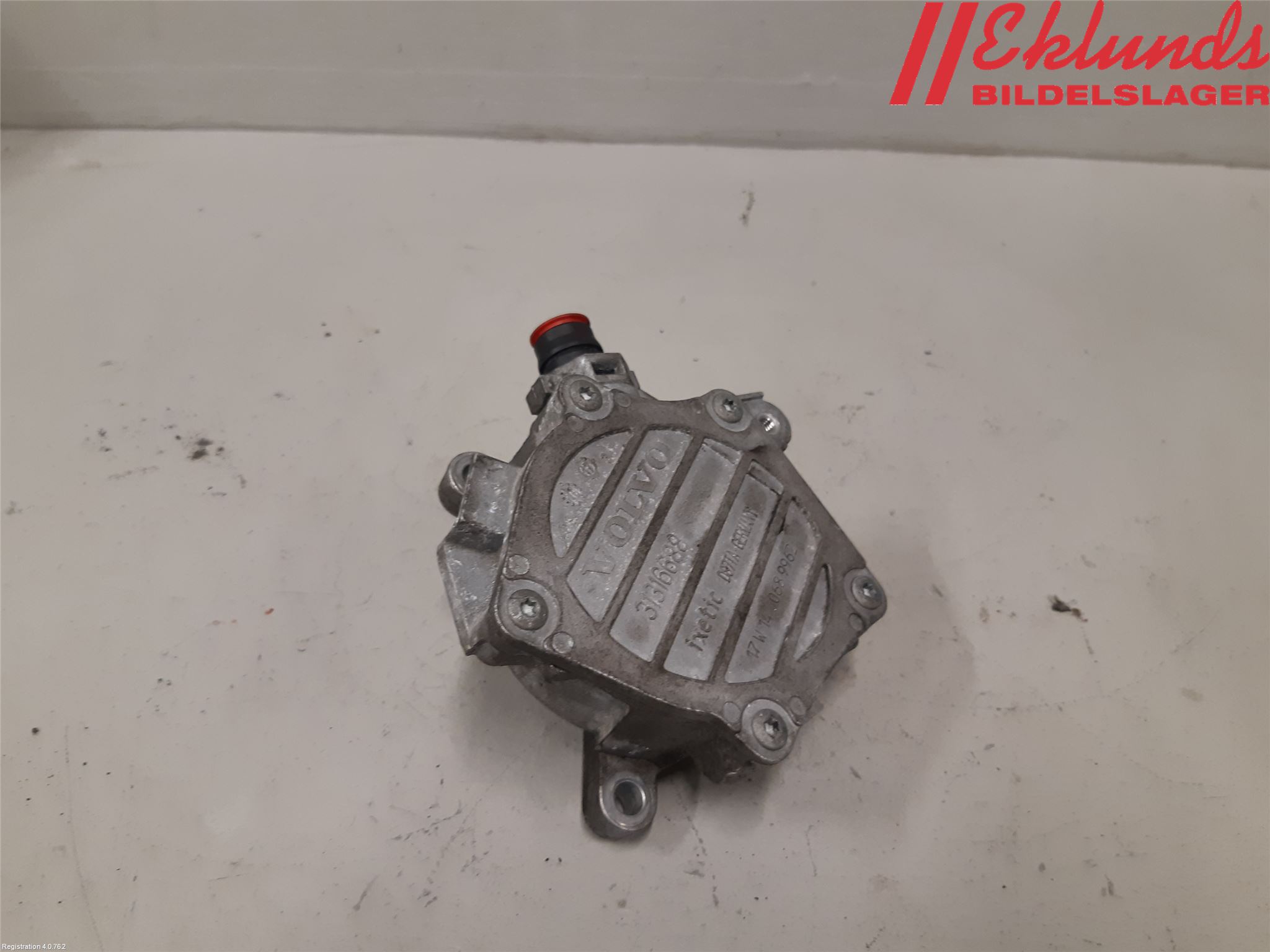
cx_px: 635
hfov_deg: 67.3
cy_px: 476
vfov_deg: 53.1
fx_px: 954
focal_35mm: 26
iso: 100
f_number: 1.7
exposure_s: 1/50
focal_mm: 3.93
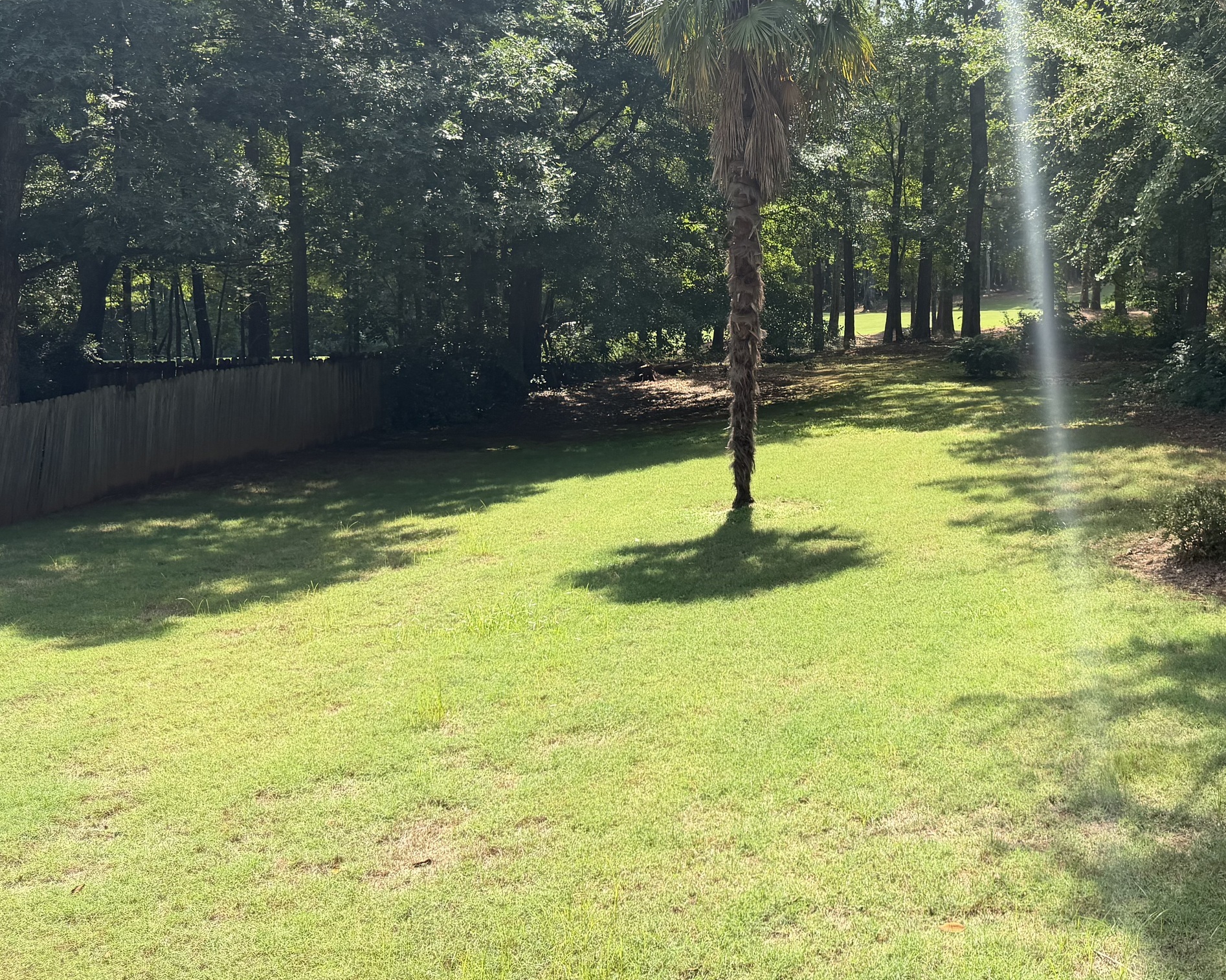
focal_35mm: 38
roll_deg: +0.1
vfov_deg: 38.8
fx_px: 1379
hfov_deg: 46.0
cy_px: 338
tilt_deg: -3.1
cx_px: 942
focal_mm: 6.76
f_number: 1.78
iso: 80
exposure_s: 1/1271
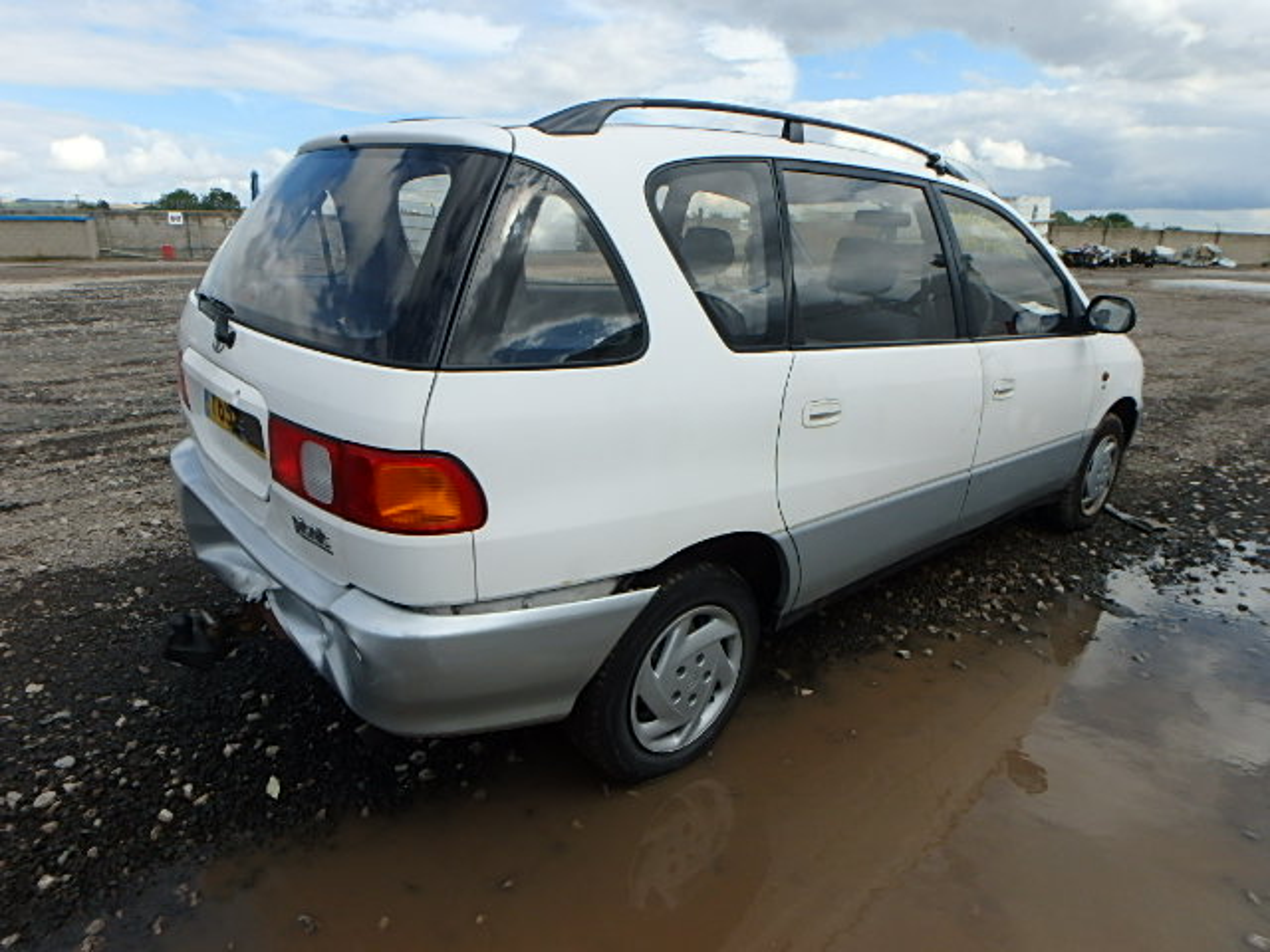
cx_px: 635
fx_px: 770
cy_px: 476
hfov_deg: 79.0
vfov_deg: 63.4
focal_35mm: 21
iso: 125
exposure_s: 1/400
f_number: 6
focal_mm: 3.7
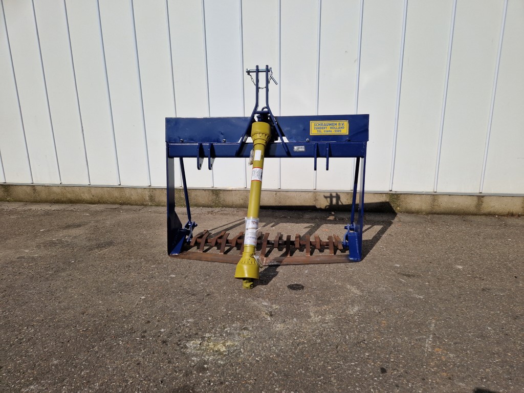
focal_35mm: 23
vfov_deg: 58.9
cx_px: 262
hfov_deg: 73.9
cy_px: 196
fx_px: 348
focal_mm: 5.4
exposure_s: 1/5680
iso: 50
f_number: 1.8
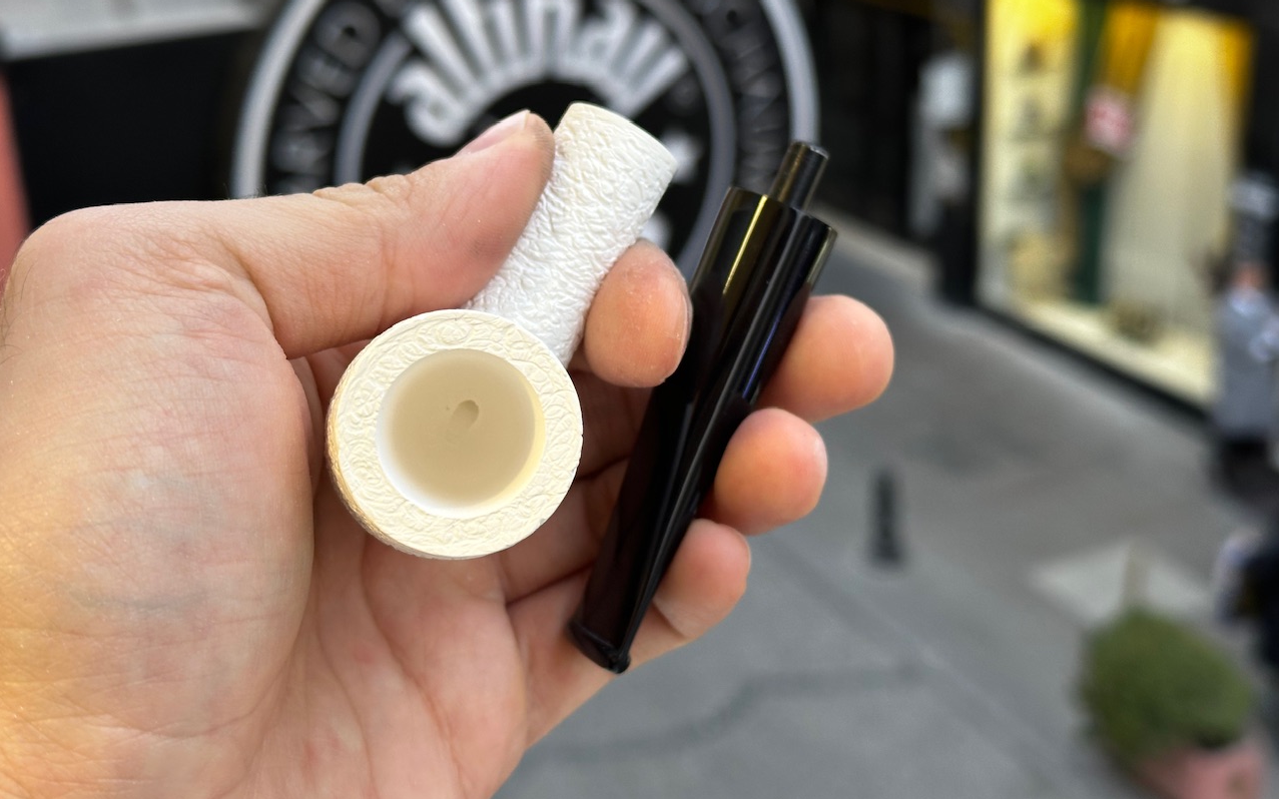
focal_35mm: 51
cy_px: 322
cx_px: 639
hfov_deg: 39.6
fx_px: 1778
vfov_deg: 25.3
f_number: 1.78
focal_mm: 6.86
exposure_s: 1/50
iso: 125
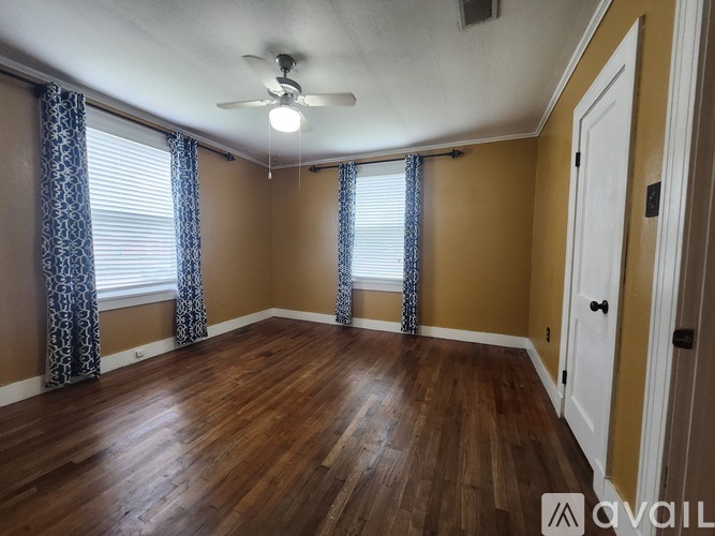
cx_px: 358
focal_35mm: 13
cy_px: 268
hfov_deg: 106.2
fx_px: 268
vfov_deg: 89.9
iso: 400
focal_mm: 1.74
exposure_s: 1/60
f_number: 2.2
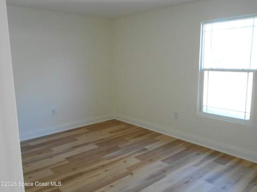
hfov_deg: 60.0
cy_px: 96
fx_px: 223
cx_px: 128
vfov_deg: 46.7
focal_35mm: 30
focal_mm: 5.3
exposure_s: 1/25
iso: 400
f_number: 3.8
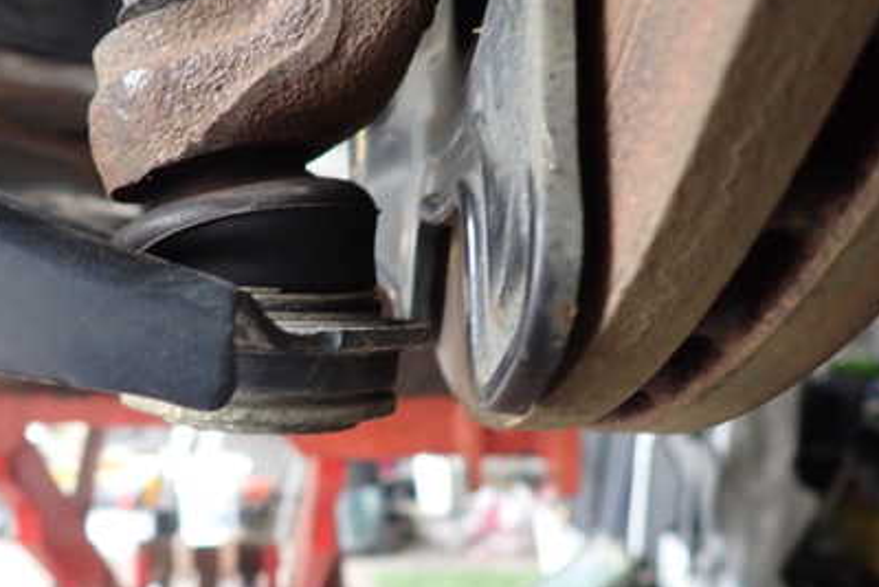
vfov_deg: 34.2
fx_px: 953
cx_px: 224
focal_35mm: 39
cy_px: 266
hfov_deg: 47.7
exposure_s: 1/60
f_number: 2
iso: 200
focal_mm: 4.5
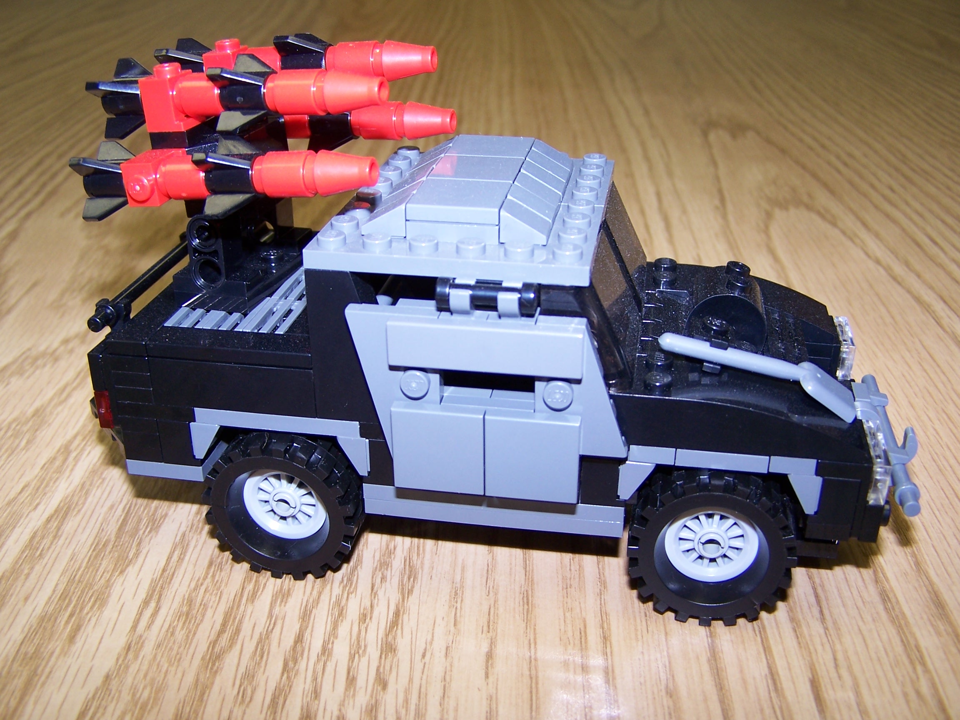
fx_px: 1054
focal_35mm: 38
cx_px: 480
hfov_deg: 49.0
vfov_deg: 37.7
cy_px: 360
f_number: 2.8
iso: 80
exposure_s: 1/60
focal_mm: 6.3
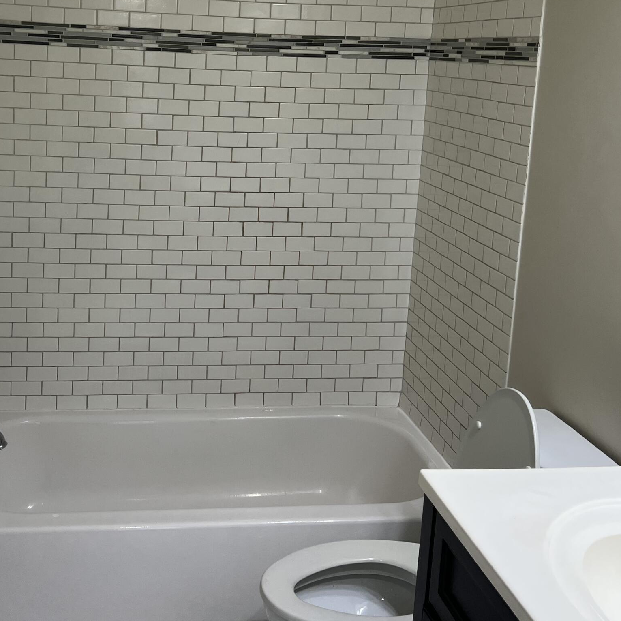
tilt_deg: -9.3
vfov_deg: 37.0
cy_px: 191
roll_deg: -2.2
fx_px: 913
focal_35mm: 45
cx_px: 209
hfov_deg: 37.2
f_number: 1.5
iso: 64
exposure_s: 1/120
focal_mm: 5.7
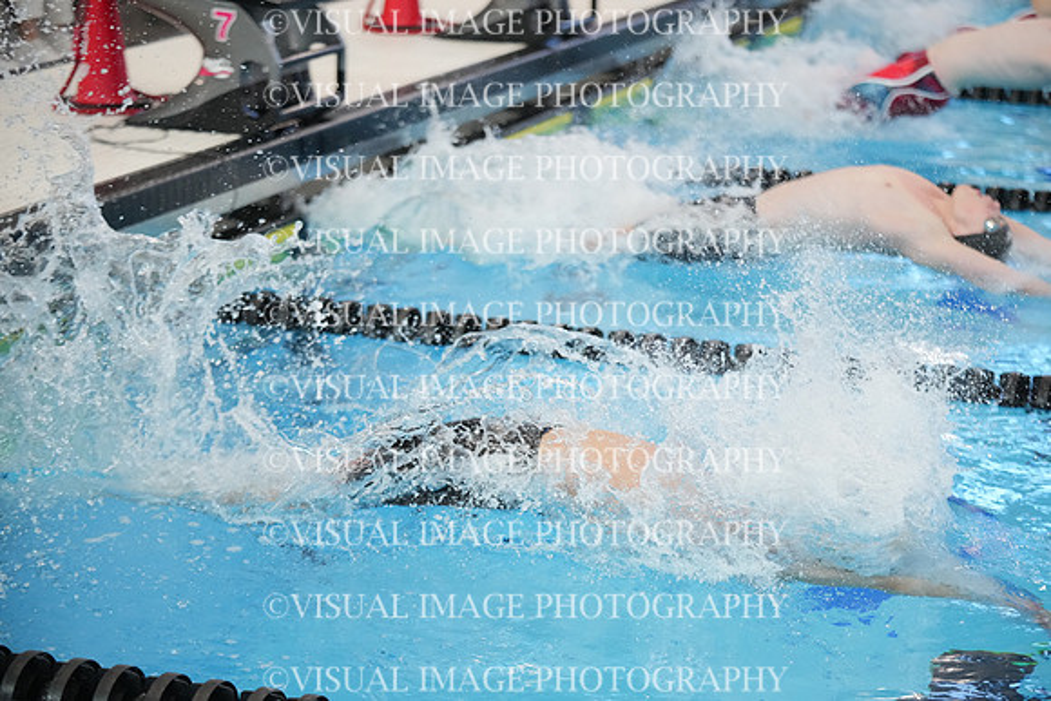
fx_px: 2424
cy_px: 350
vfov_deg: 16.5
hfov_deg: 24.5
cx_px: 526
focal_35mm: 83
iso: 5000
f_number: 2.8
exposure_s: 1/2000
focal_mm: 83
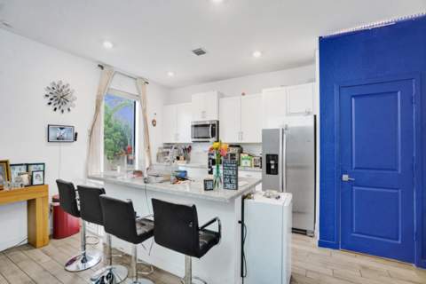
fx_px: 189
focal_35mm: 16
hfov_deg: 96.7
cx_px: 213
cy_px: 142
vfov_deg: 73.7
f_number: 5
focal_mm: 16
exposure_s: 1/200
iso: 2500
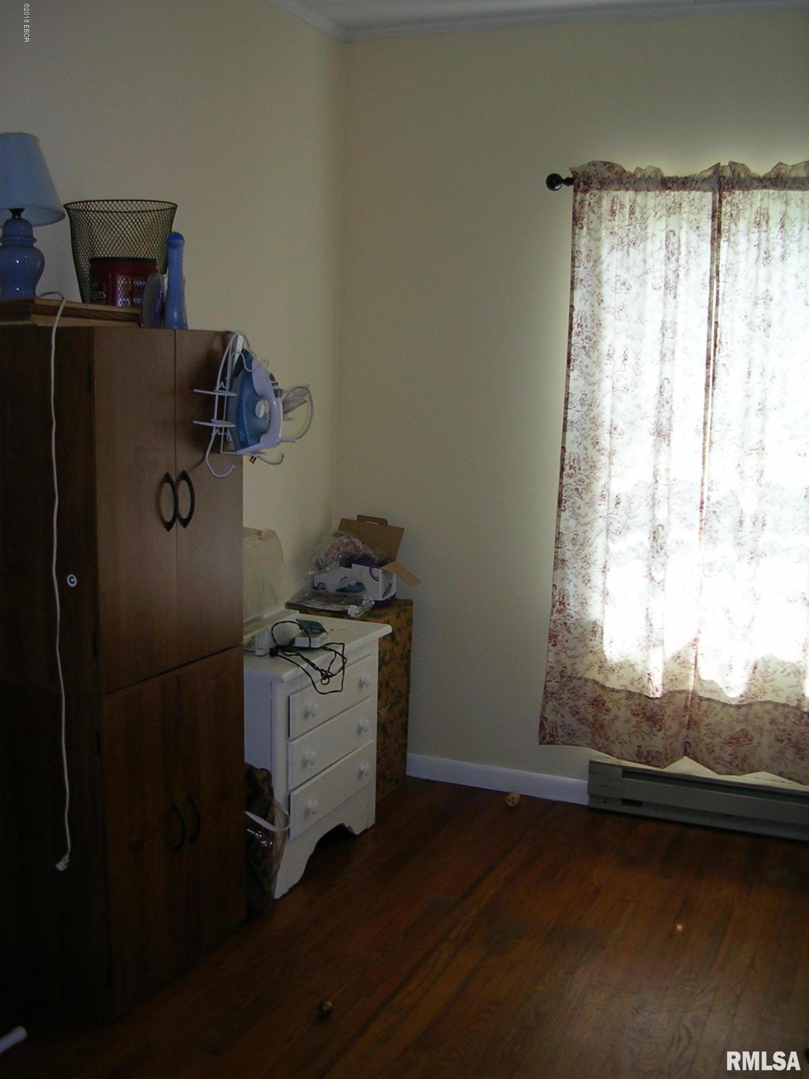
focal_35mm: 38
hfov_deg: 37.7
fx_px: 1184
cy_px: 540
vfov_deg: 49.0
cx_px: 404
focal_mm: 5.8
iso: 50
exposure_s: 1/60.1
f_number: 2.8
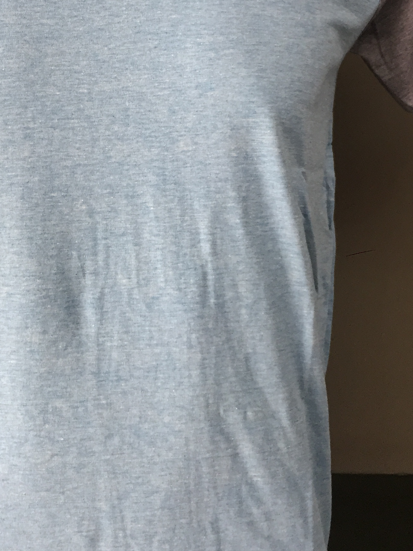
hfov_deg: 26.3
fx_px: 875
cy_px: 178
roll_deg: -0.5
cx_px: 112
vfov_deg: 34.6
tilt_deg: -3.1
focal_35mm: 55
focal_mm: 4.15
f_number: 2.2
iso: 100
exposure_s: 1/33
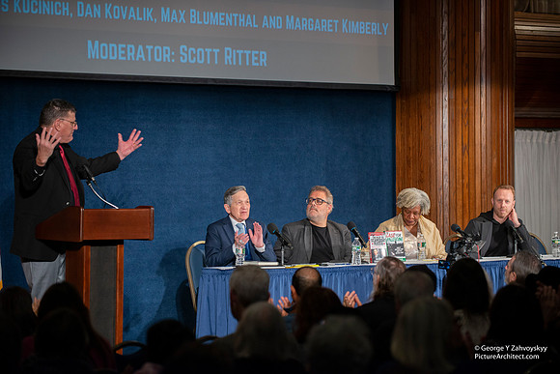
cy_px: 187
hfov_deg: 16.4
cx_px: 280
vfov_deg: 11.0
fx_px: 1945
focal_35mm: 125
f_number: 3.5
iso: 1000
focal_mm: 125
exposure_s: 1/200
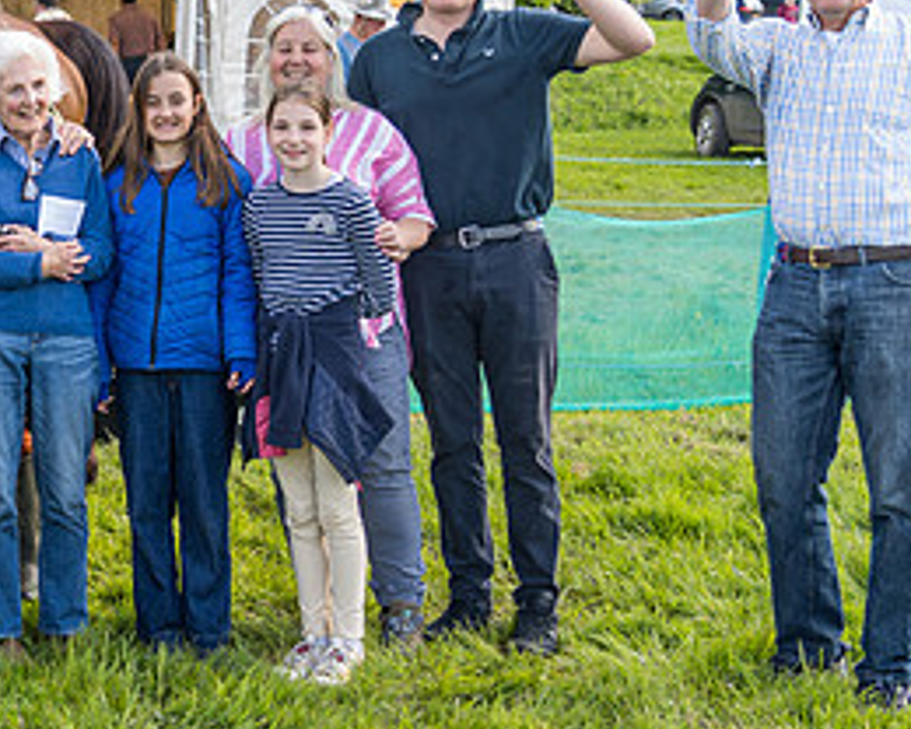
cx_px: -103
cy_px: 372
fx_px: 2238
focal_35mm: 83
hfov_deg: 21.7
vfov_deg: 18.5
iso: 50
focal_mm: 34
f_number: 4
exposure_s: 1/125
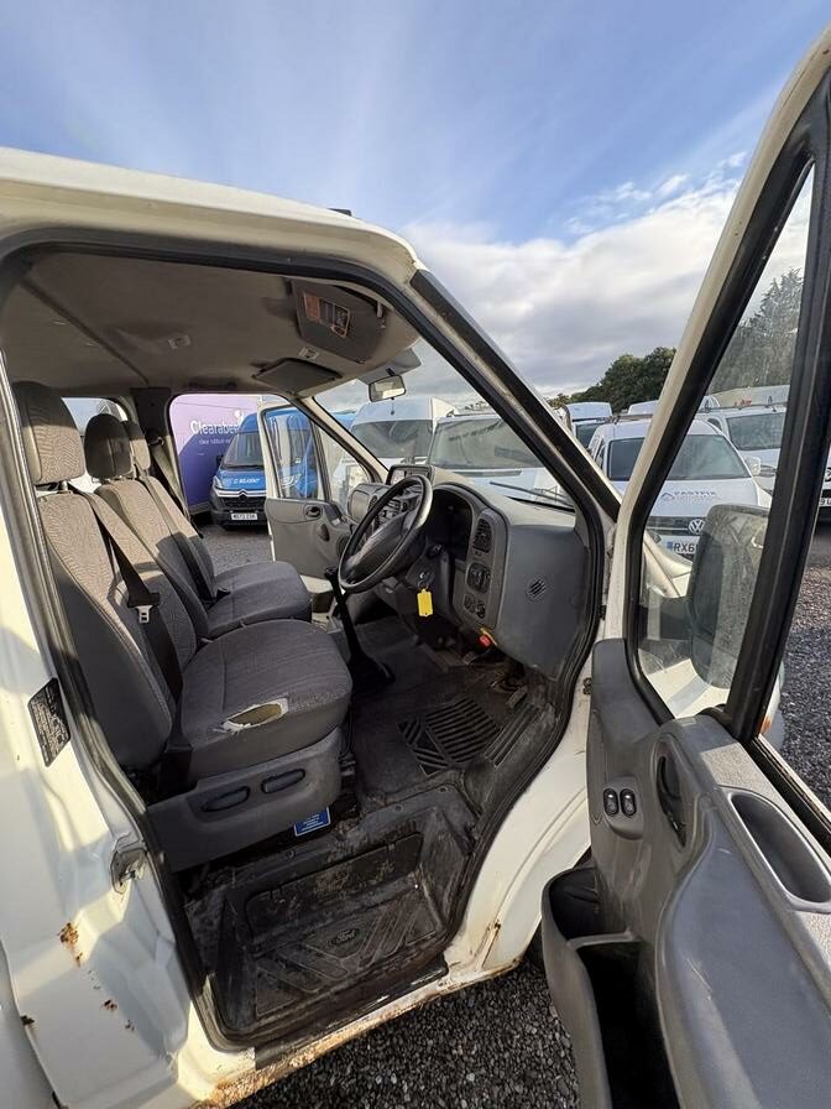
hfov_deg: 85.7
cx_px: 416
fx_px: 448
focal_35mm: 14
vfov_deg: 102.1
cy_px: 554
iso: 64
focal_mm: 2.22
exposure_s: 1/347
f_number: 2.2
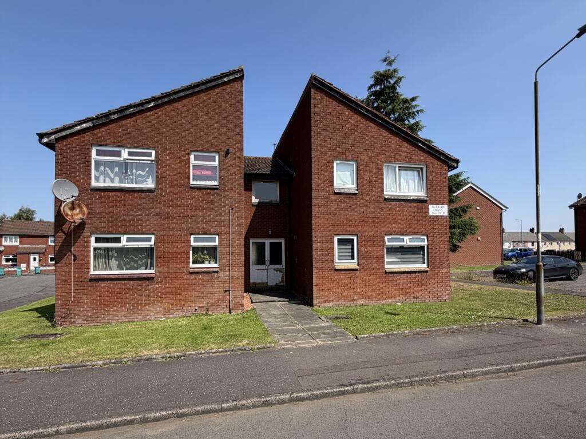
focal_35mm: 14
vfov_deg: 85.7
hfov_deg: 102.1
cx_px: 293
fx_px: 237
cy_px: 220
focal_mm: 2.22
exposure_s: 1/770
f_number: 2.2
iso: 25
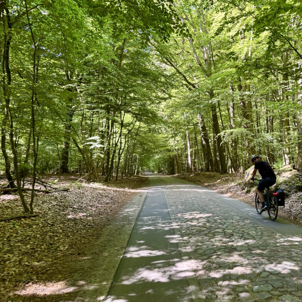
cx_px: 200
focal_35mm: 31
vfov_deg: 52.5
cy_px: 150
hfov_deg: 51.6
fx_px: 306
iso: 100
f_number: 1.6
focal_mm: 5.96
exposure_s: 1/121
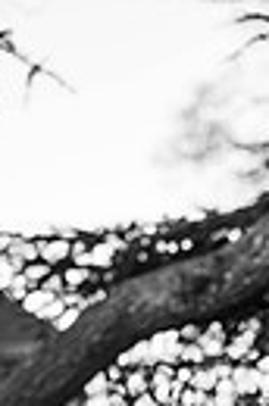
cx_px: 274
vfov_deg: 6.8
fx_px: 3324
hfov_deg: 4.6
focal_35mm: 295
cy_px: 696
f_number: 2.5
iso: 100
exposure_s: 1/2000
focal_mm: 85
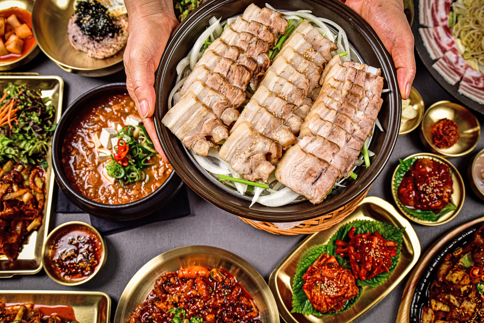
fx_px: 484
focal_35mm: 36
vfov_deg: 36.9
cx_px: 242
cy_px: 162
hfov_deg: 53.1
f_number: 6.3
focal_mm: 36
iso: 800
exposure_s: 1/400
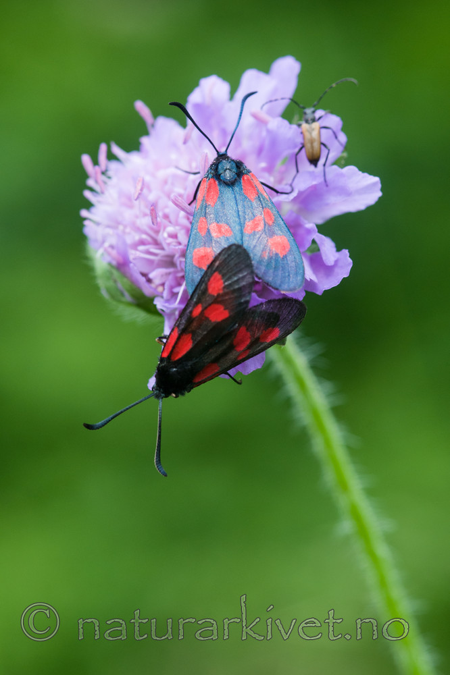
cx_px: 225
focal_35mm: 158
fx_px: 2955
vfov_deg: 13.0
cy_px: 338
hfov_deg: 8.7
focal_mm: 105
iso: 400
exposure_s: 1/250
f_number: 8
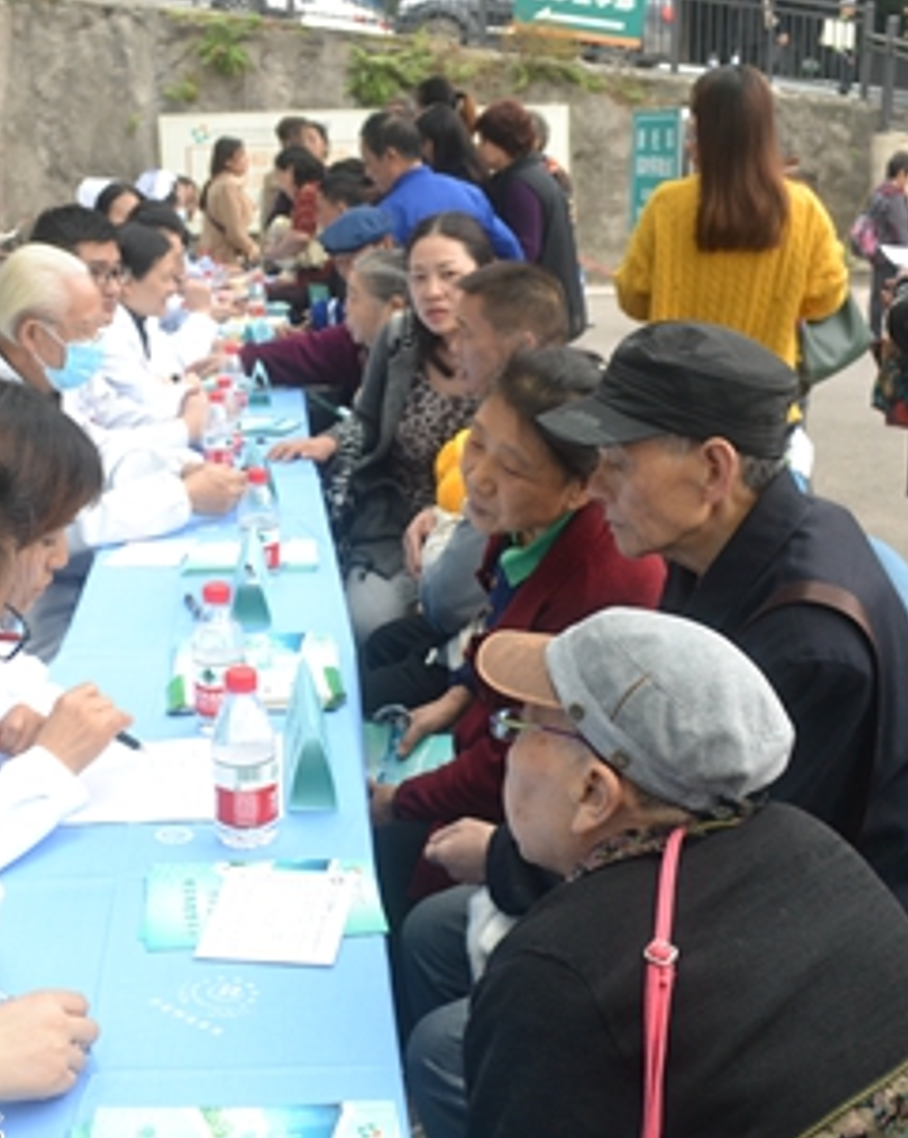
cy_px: 575
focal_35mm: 42
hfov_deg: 35.2
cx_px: 279
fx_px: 1413
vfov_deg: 43.9
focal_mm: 18
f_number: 6.3
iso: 800
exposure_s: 1/160
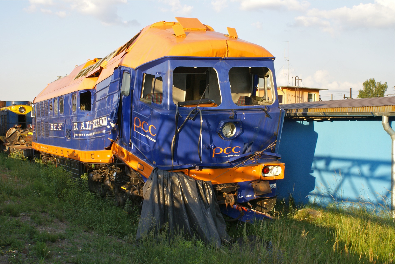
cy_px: 132
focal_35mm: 52
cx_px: 198
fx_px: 577
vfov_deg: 25.8
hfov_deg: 37.8
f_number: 16
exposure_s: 1/50
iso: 200
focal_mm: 35
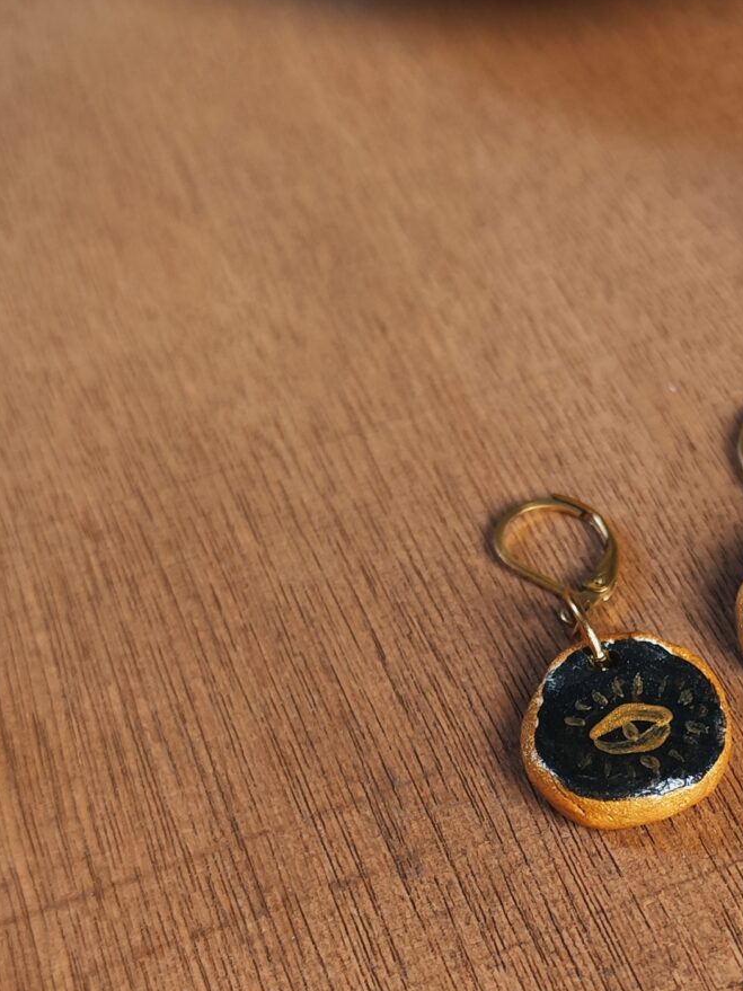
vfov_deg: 28.7
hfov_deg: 21.6
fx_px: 1918
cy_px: 693
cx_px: 627
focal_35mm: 67
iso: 640
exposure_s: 1/50
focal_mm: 6.19
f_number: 1.65
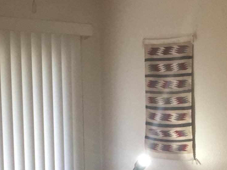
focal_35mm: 117
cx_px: 205
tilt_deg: -8.7
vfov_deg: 12.3
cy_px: 225
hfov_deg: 16.6
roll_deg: +1.6
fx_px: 767
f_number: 2.2
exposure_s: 1/30
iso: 100
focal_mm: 4.15
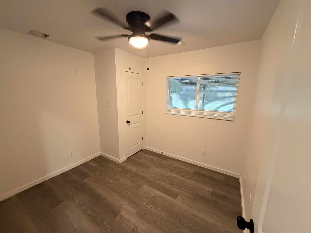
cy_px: 116
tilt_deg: -11.1
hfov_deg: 102.1
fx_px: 126
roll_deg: +0.0
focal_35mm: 14
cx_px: 156
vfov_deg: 85.7
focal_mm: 2.22
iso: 640
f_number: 2.2
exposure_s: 1/60
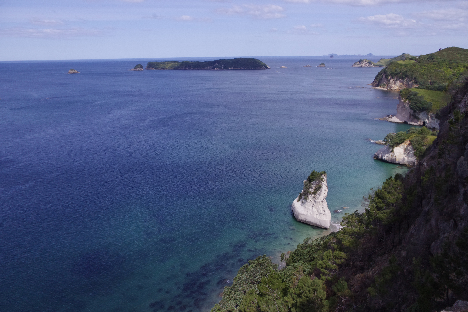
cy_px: 161
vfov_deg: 46.4
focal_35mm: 28
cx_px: 233
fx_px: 364
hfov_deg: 65.5
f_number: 9
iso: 800
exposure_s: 1/1600
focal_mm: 18
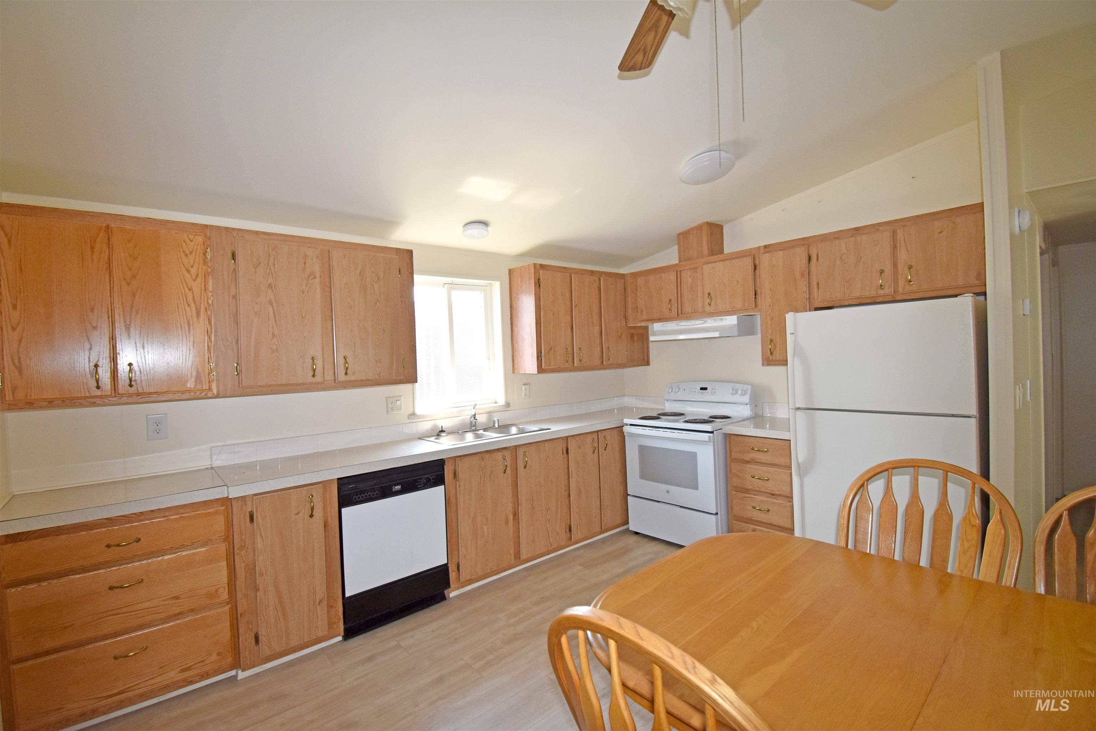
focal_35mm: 15
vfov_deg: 77.3
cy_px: 366
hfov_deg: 100.4
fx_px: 457
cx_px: 548
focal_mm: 10
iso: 500
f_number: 5.6
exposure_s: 1/125
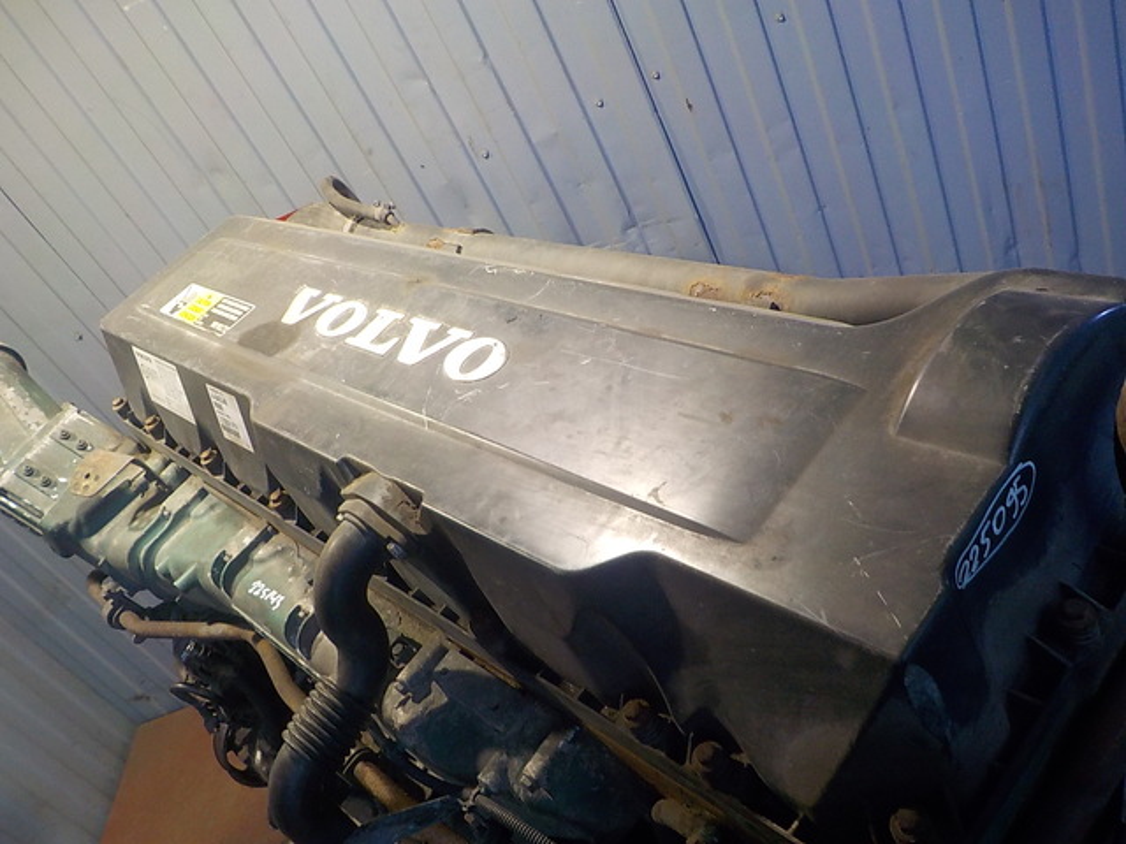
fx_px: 976
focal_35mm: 30
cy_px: 422
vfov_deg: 46.8
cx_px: 563
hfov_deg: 60.0
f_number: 3.3
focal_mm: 4.1
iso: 250
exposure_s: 1/30
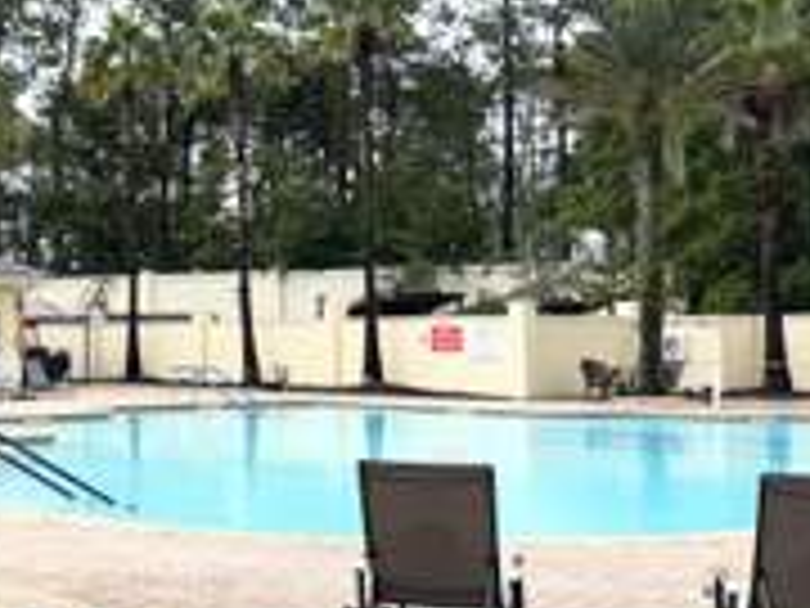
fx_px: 1498
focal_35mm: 64
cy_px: 259
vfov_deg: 22.9
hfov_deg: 27.4
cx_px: -108
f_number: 1.78
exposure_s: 1/3021
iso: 80
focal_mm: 6.76
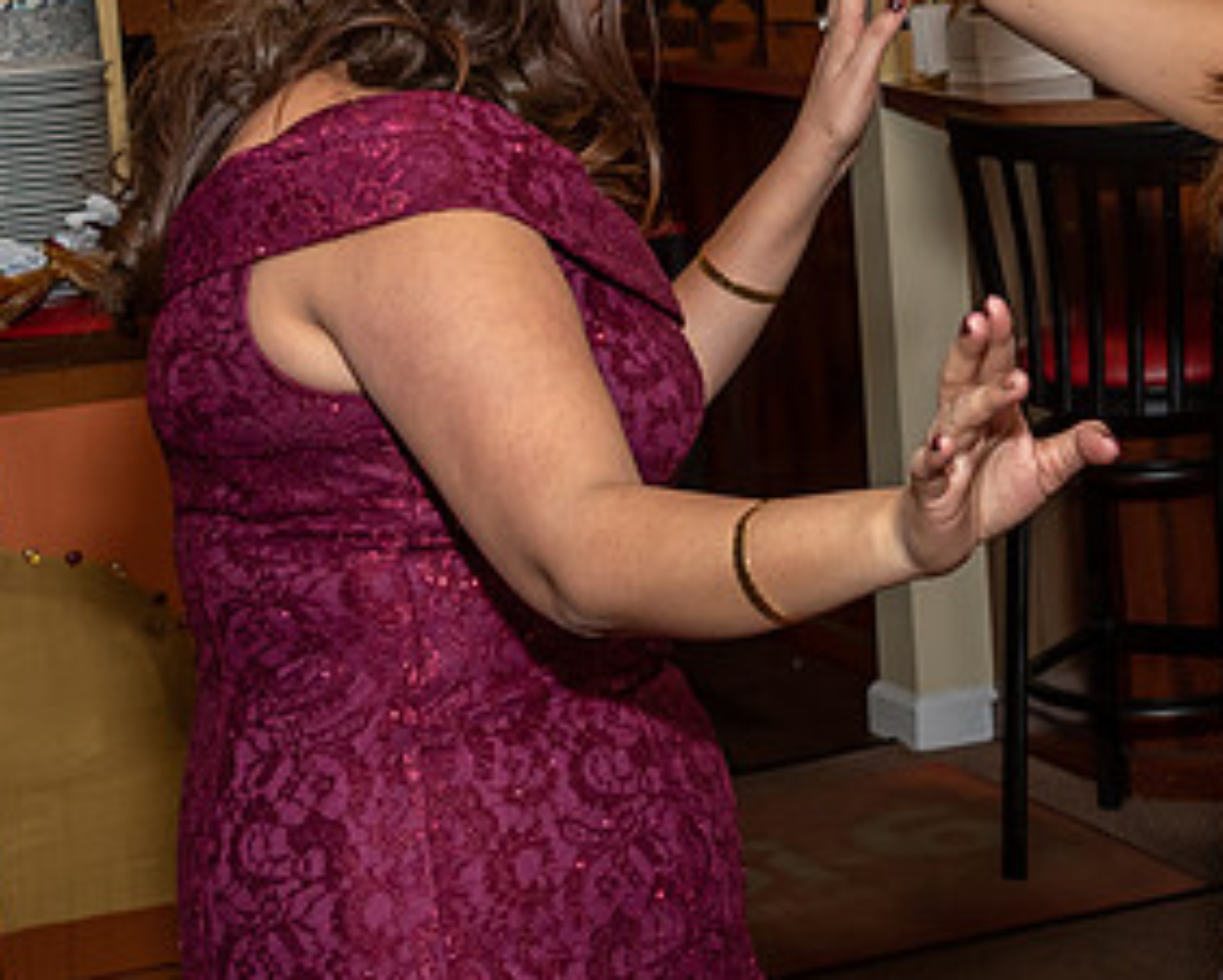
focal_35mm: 102
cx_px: 872
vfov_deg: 14.9
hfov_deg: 18.7
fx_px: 3695
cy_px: 64
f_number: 6.3
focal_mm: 26
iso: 500
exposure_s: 1/250
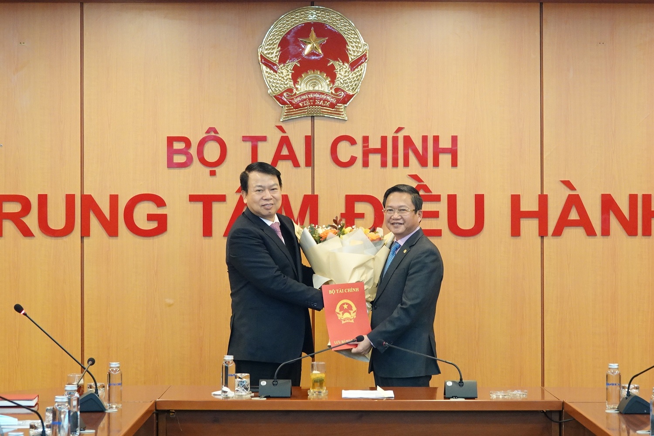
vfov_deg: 17.3
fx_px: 1435
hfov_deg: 25.7
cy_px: 218
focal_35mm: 79
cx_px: 327
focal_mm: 28.91
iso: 1250
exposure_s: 1/40
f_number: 3.5
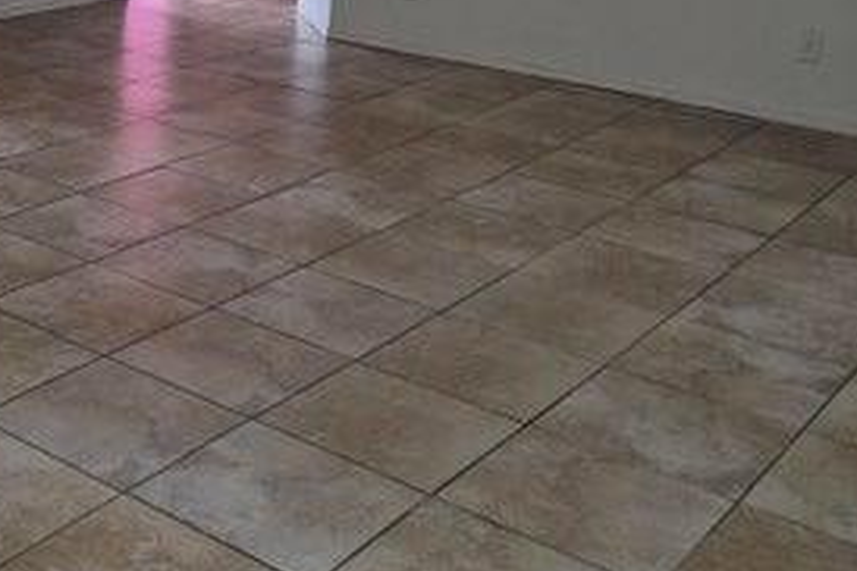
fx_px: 1333
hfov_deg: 33.4
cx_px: 53
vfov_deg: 23.8
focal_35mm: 56
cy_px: 100
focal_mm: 5.4
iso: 250
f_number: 1.8
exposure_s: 1/120
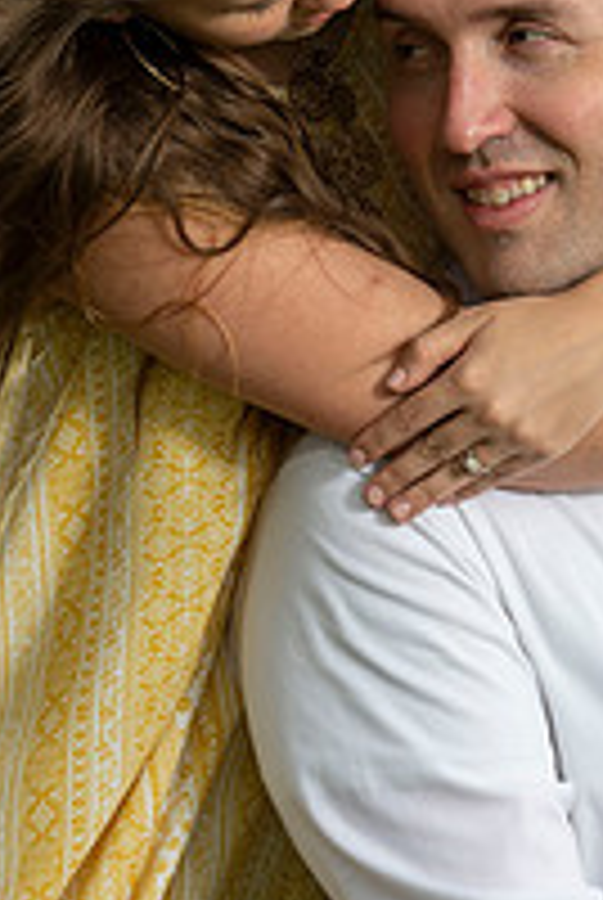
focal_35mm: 376
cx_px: 544
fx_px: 9414
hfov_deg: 3.7
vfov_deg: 5.5
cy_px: 338
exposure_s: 1/125
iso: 125
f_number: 5.6
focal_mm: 130
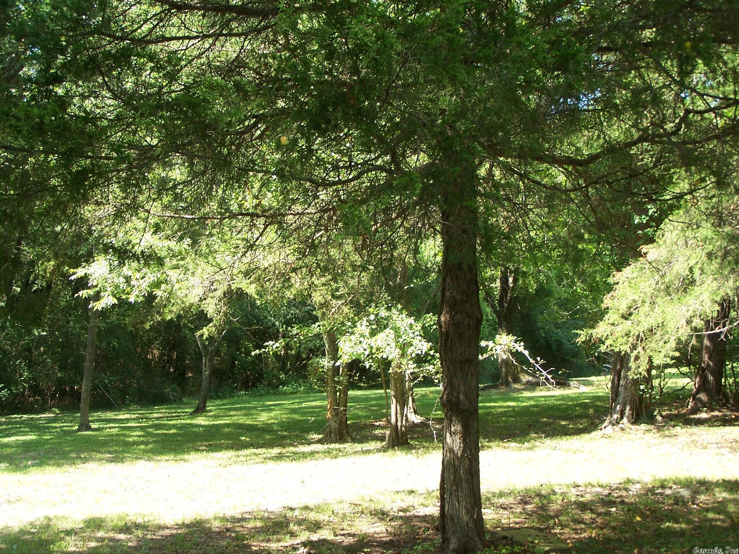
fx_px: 1196
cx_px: 370
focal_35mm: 56
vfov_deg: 26.1
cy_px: 277
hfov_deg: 34.3
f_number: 3.1
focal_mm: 9.3
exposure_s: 1/90
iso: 80
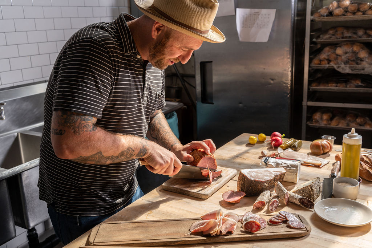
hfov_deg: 53.1
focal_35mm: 36
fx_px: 372
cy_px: 124
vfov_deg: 36.9
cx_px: 186
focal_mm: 36
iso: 100
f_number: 5.6
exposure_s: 1/200
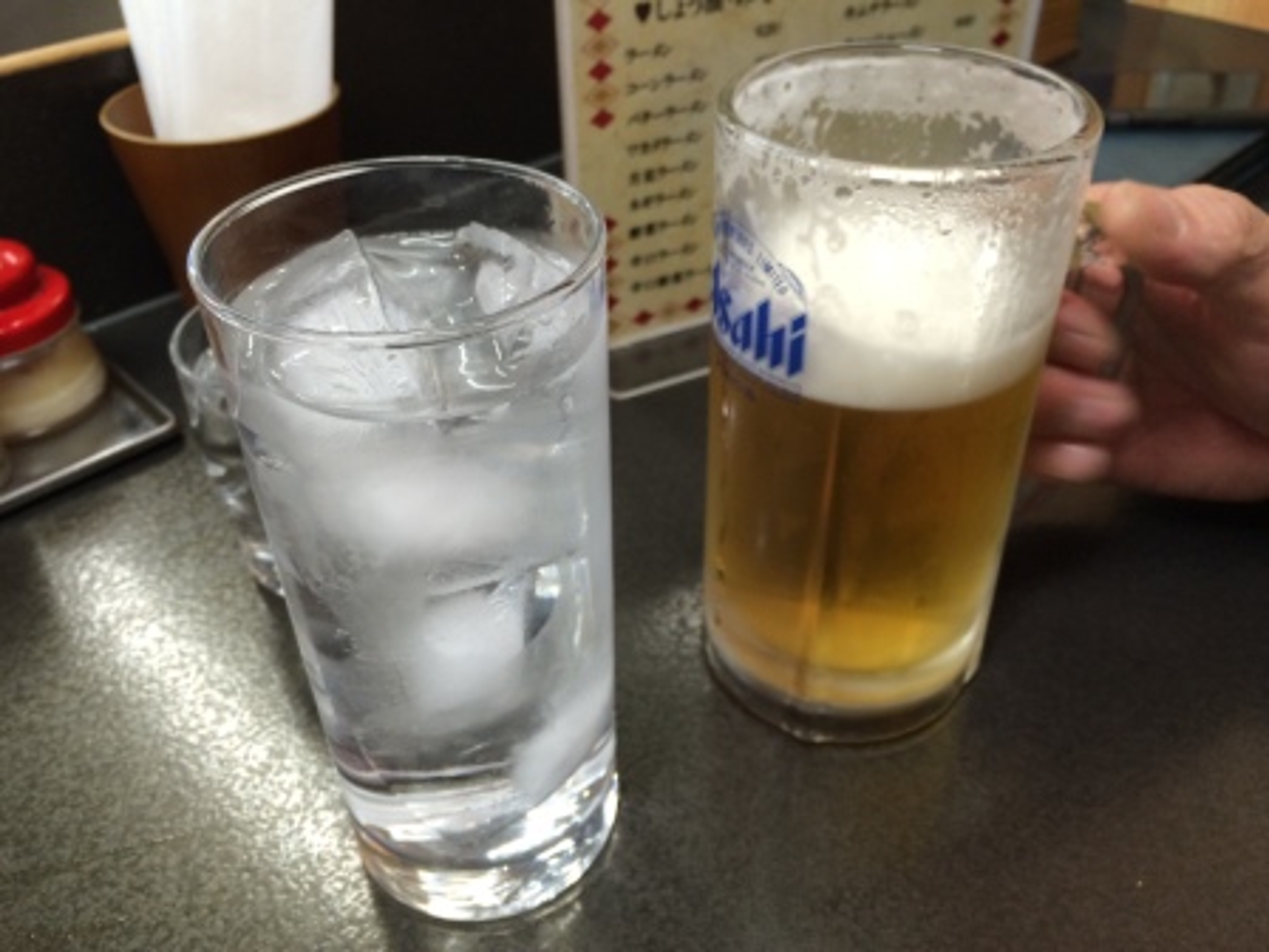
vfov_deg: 48.2
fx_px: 1063
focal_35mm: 29
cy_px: 476
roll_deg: -1.2
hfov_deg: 61.7
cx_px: 634
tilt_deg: -39.5
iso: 80
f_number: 2.2
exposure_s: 1/30
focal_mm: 4.15
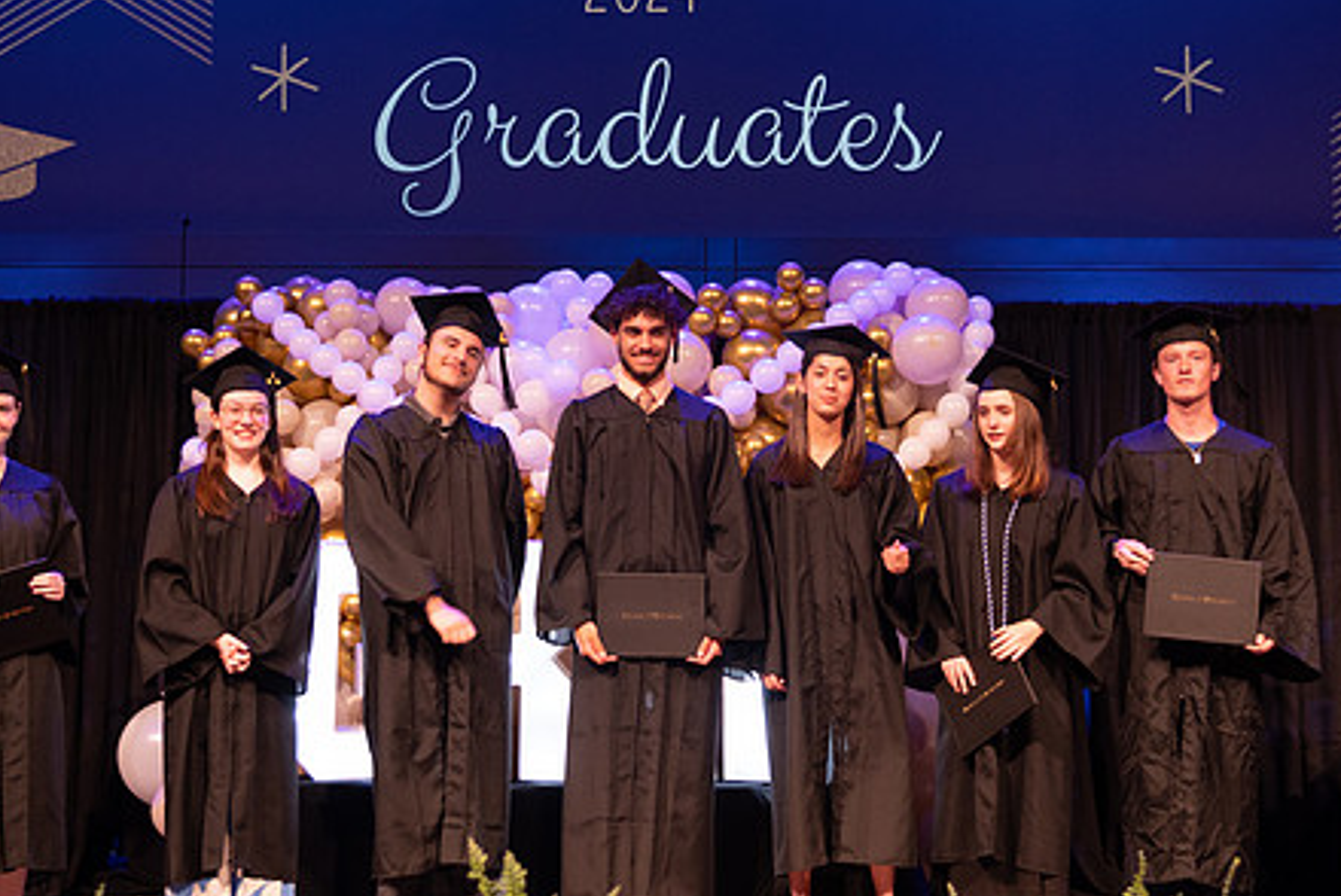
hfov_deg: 34.5
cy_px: 413
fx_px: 2162
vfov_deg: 23.4
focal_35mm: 58
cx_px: 637
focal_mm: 44
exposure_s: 1/200
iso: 1600
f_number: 4
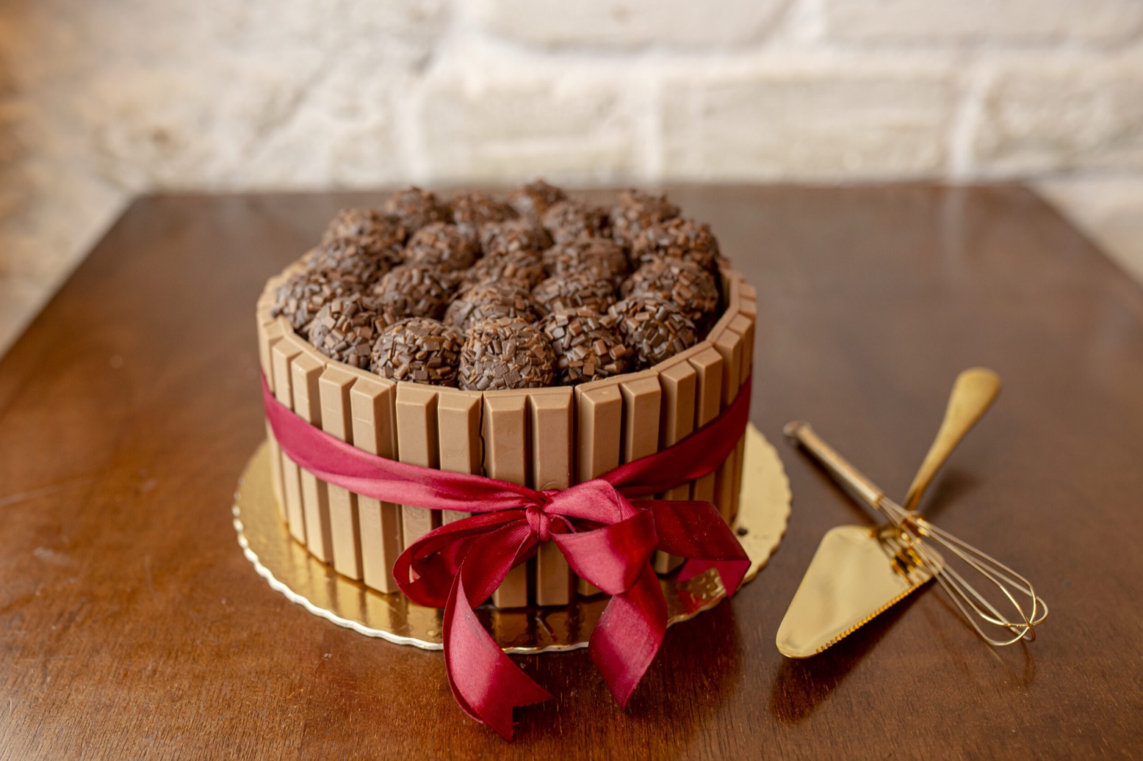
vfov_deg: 36.9
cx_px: 559
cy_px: 374
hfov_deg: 53.1
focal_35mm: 36
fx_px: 1143
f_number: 3.2
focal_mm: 35
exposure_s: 1/160
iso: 800
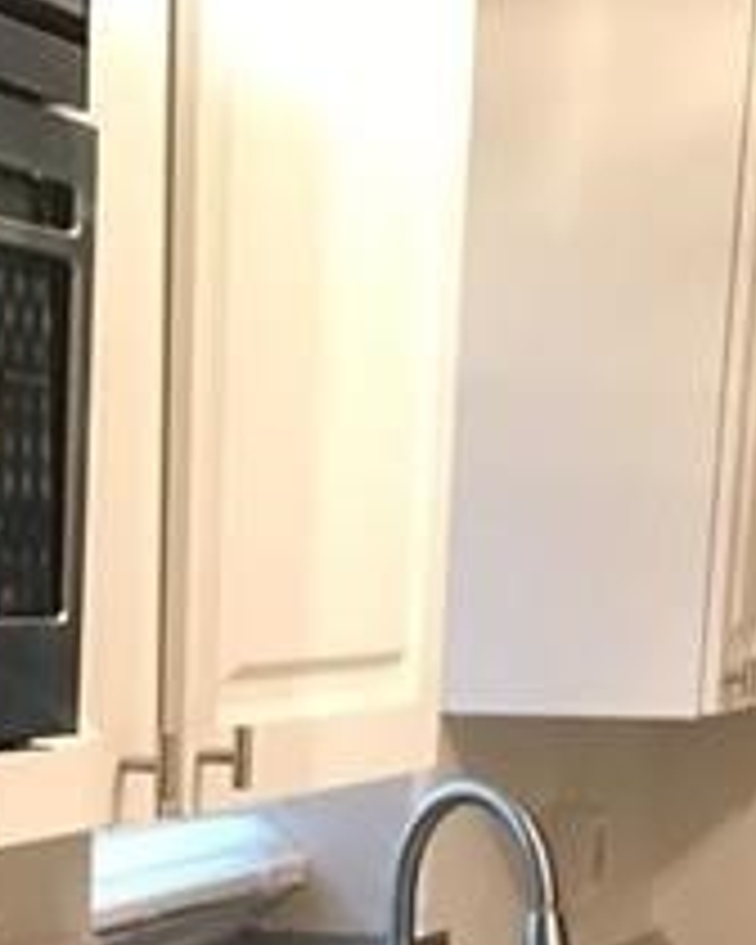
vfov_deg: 16.7
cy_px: 1580
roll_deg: +0.1
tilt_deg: -15.8
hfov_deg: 15.1
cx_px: 4
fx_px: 2797
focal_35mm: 100
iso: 100
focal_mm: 3.99
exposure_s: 1/15
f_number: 1.8
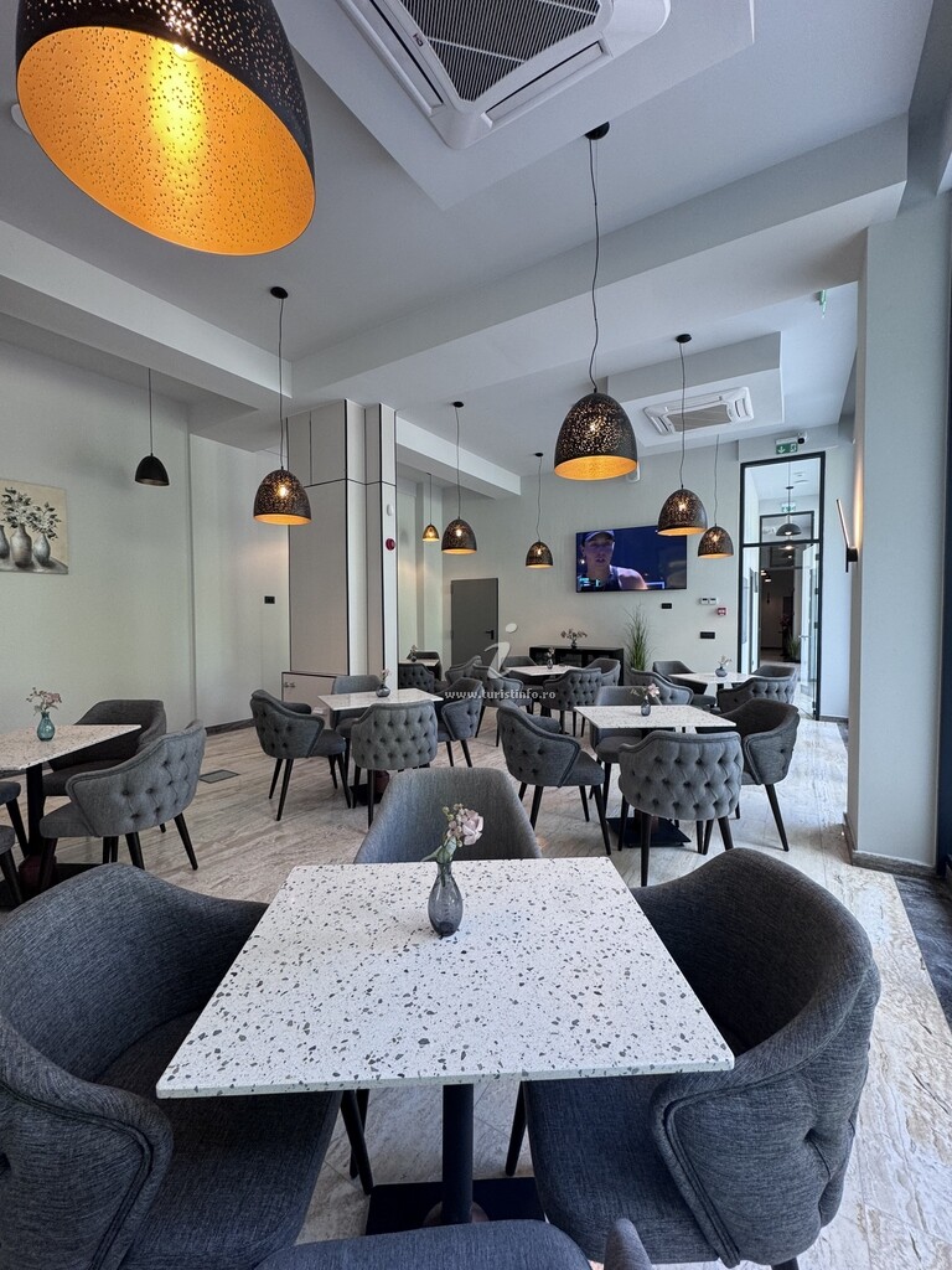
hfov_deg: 85.7
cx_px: 476
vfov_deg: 102.1
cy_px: 635
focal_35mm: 14
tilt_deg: -2.4
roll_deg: -0.4
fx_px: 513
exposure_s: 1/100
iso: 125
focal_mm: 2.22
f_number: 2.2
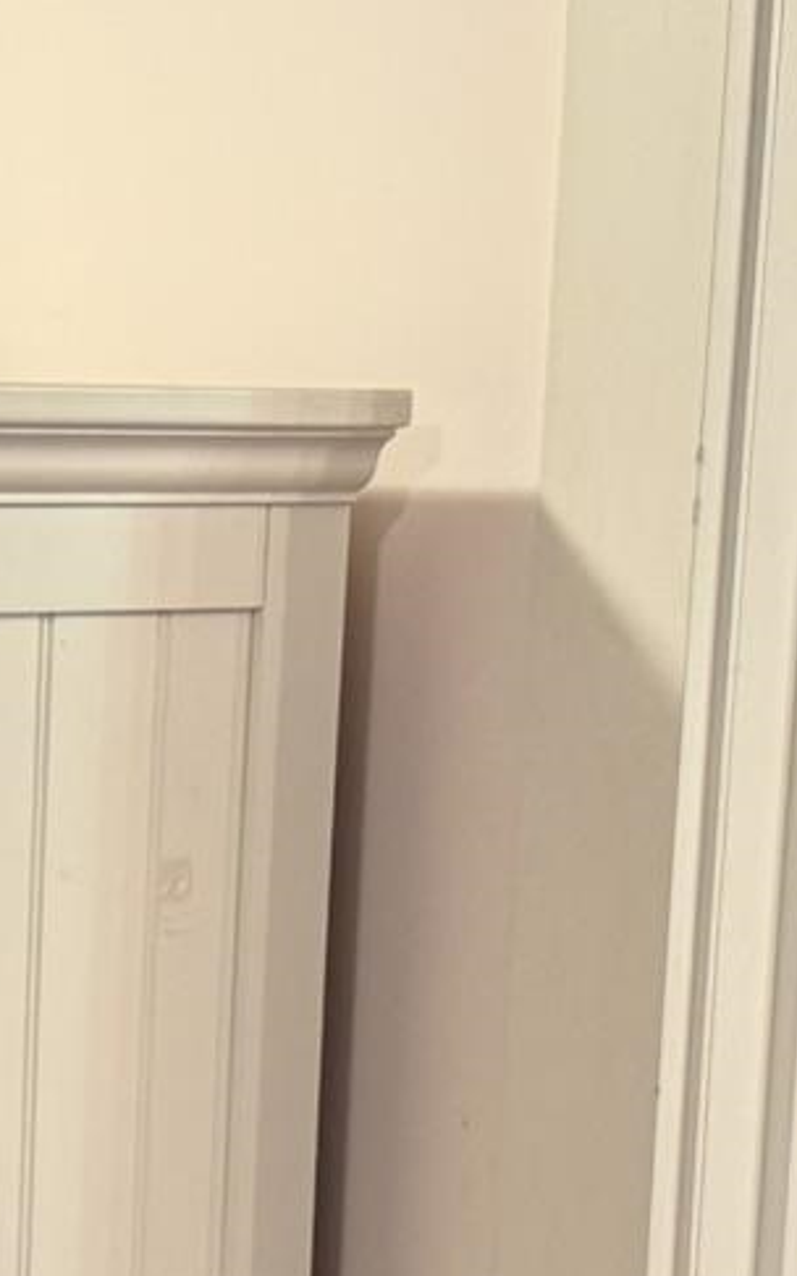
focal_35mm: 107
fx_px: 3722
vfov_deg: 19.2
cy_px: 1121
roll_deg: +0.2
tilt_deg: -9.6
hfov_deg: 11.7
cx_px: -419
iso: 200
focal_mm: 6.76
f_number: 1.78
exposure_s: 1/60
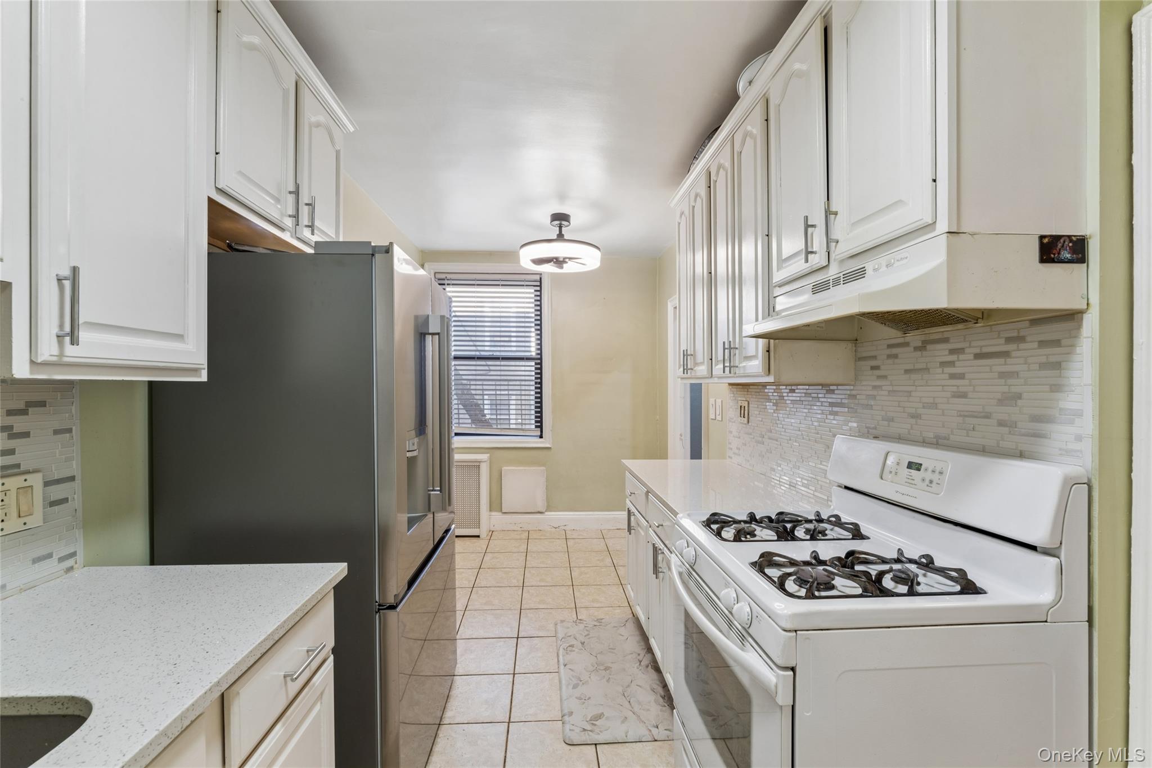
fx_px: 486
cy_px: 384
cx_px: 576
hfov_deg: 99.7
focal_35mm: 15
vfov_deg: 76.6
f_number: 13
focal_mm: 15.2
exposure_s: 1/6
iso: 400
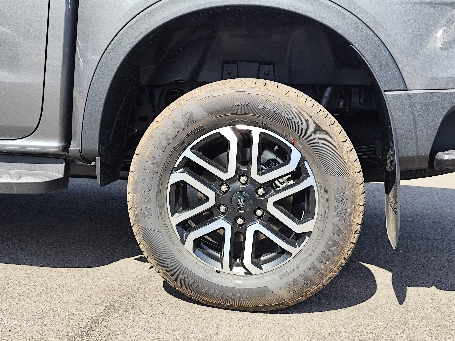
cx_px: 228
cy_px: 170
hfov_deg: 44.8
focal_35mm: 42
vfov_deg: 34.3
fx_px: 552
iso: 50
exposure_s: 1/423
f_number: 1.65
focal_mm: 6.19
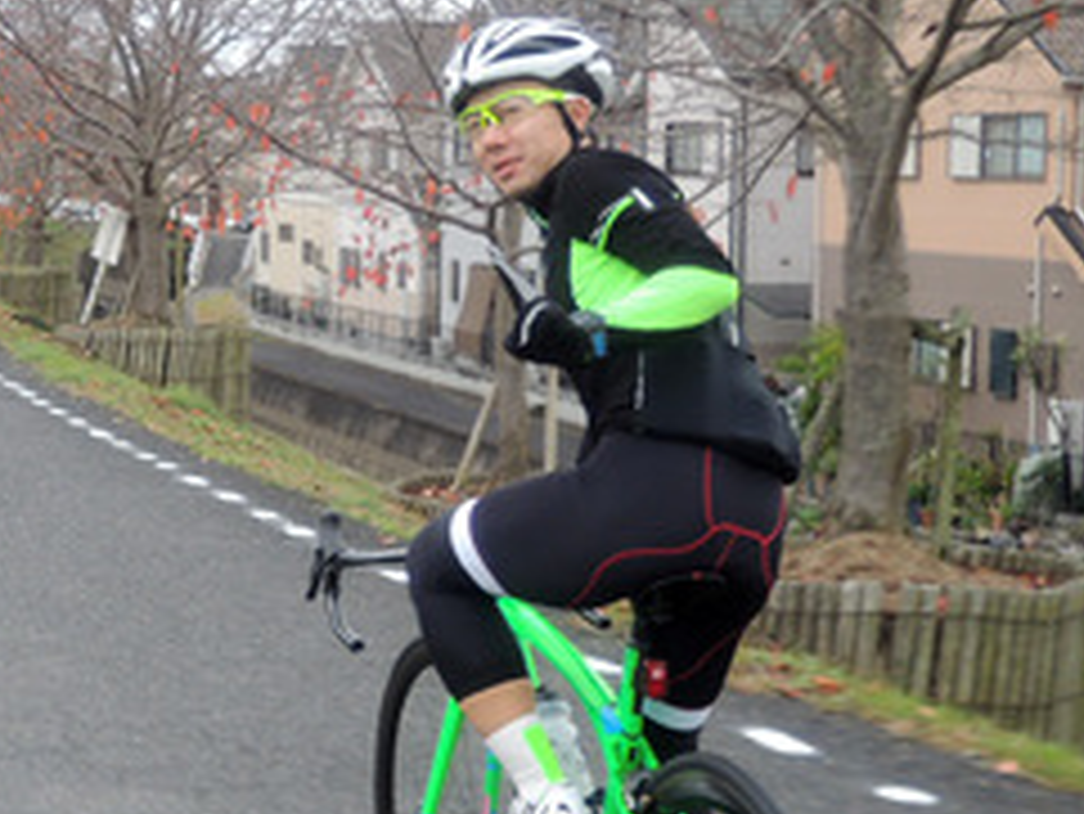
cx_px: 261
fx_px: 1817
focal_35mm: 58
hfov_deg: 32.5
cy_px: 616
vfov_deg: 24.9
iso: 100
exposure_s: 1/100
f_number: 2.5
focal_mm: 6.3
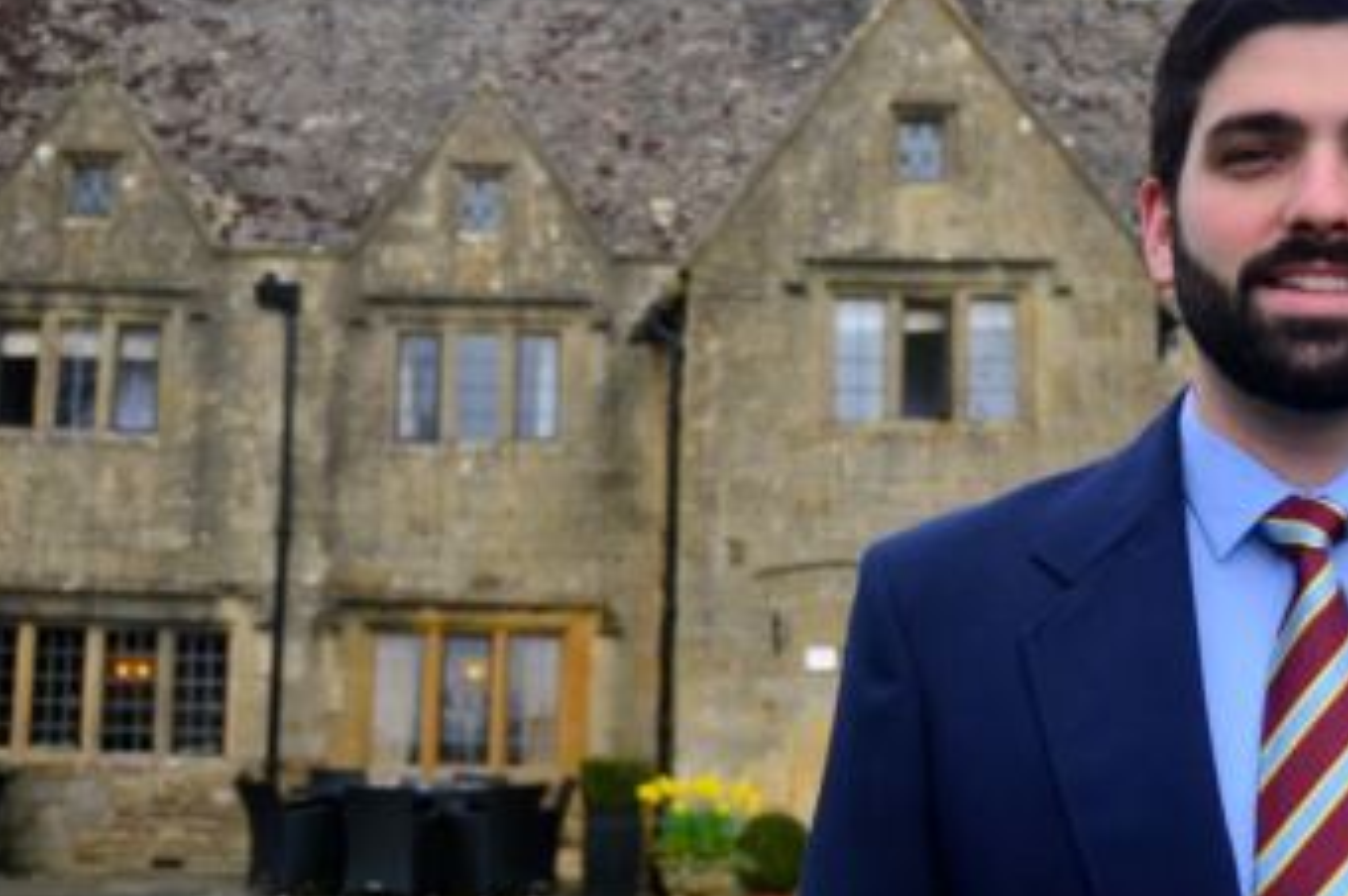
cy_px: 355
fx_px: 2319
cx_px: 920
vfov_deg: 21.8
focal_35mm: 62
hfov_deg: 32.1
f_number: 3.8
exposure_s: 1/800
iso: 200
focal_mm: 22
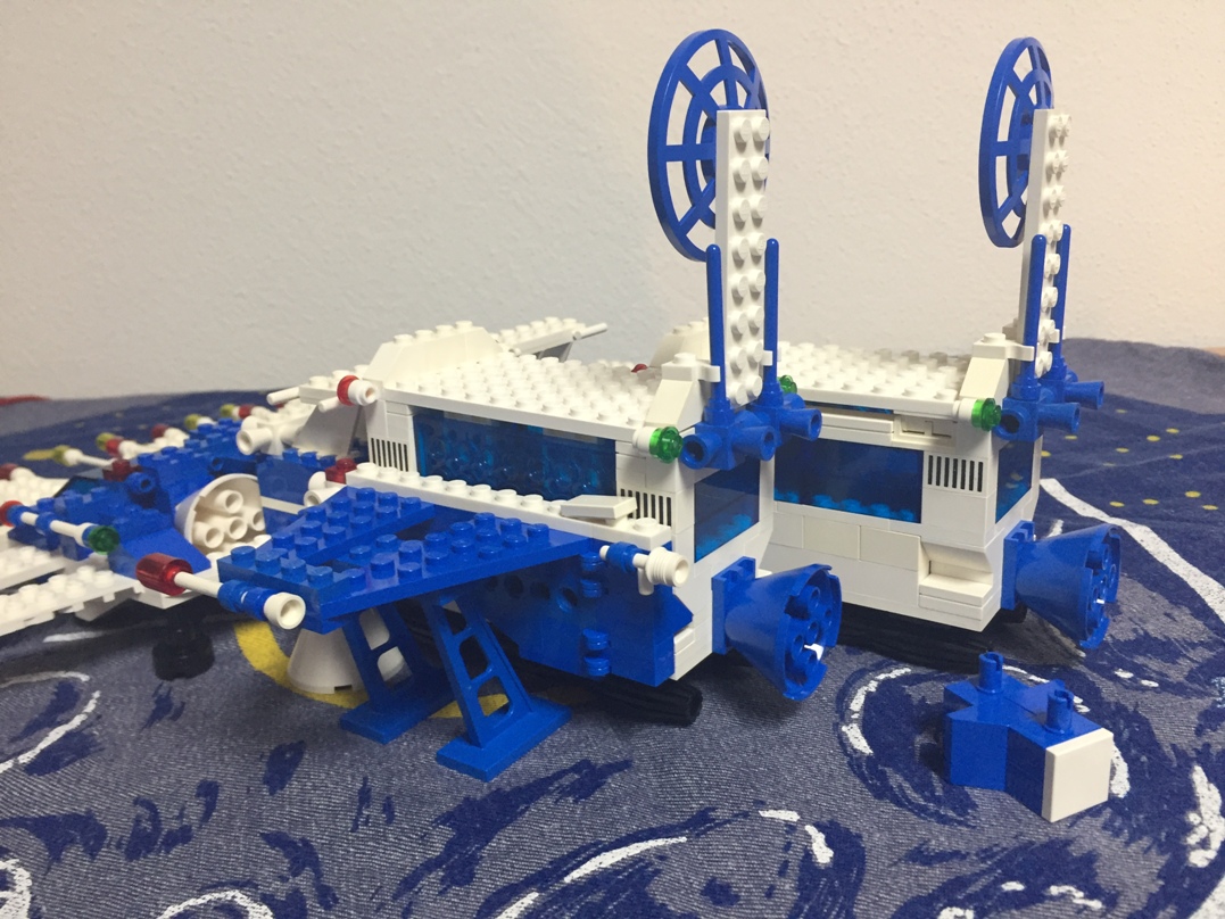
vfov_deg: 48.2
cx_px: 612
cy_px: 460
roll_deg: +2.2
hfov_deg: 61.7
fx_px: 1026
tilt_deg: -15.7
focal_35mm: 29
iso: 160
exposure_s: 1/33
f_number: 2.2
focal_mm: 4.15
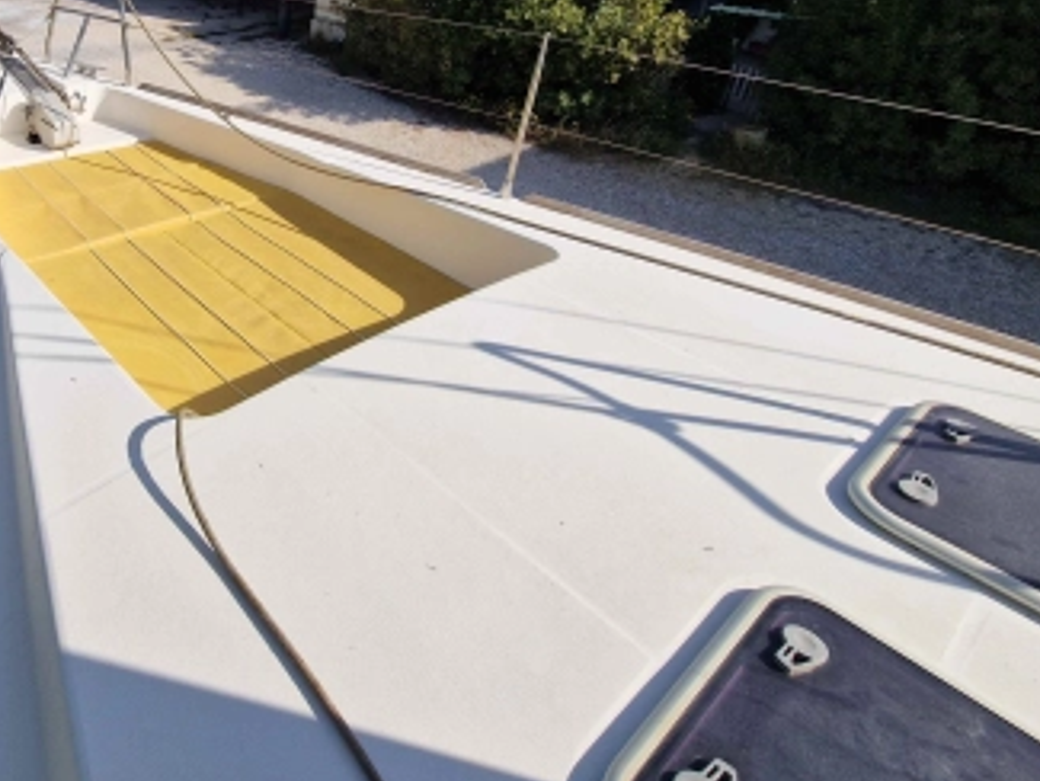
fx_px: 661
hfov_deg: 69.7
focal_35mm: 22
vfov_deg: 57.9
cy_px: 194
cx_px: 224
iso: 50
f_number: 2.2
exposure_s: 1/3144
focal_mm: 2.2
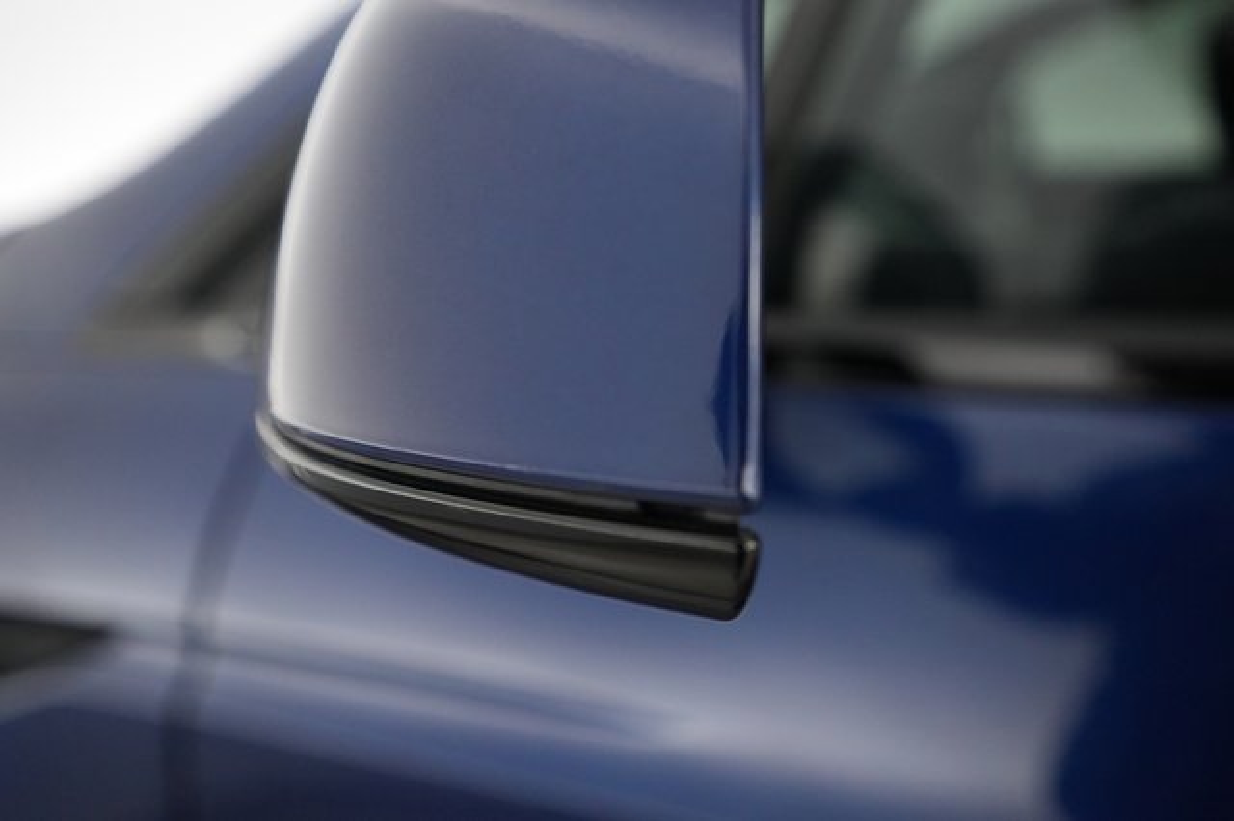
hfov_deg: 71.5
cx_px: 617
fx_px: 856
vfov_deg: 51.2
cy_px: 410
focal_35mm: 25
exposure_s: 1/160
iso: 5000
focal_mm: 25
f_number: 2.8
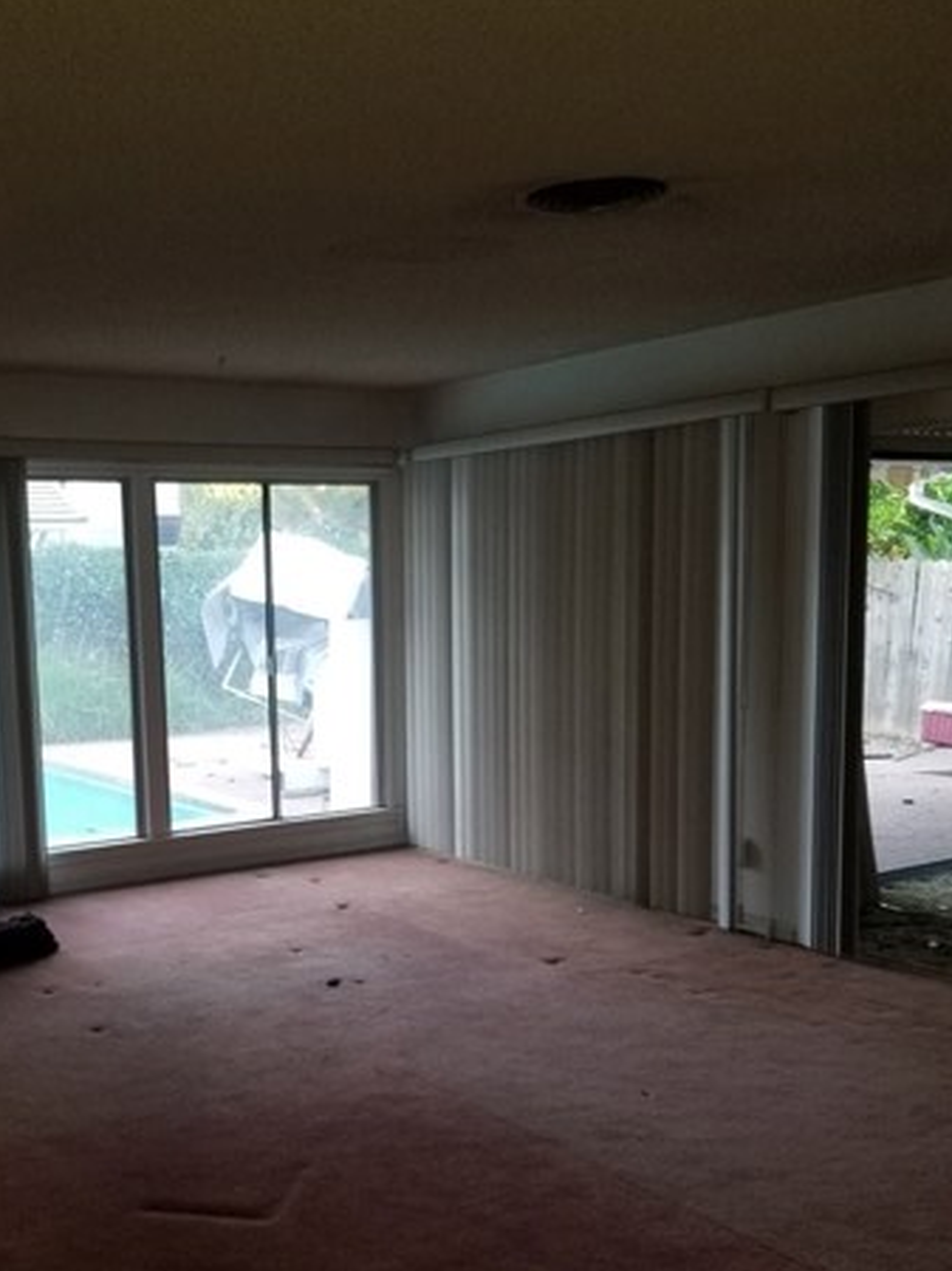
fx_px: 1358
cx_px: 302
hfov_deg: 38.1
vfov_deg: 49.9
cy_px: 754
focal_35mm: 37
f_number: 1.7
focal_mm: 4.3
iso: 100
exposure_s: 1/30
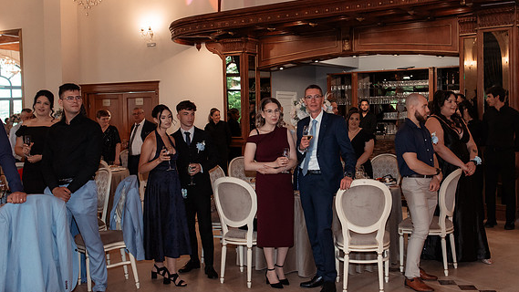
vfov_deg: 29.0
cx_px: 282
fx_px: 564
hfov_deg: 49.3
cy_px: 137
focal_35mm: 41
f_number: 4.5
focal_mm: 35
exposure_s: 1/250
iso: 1250
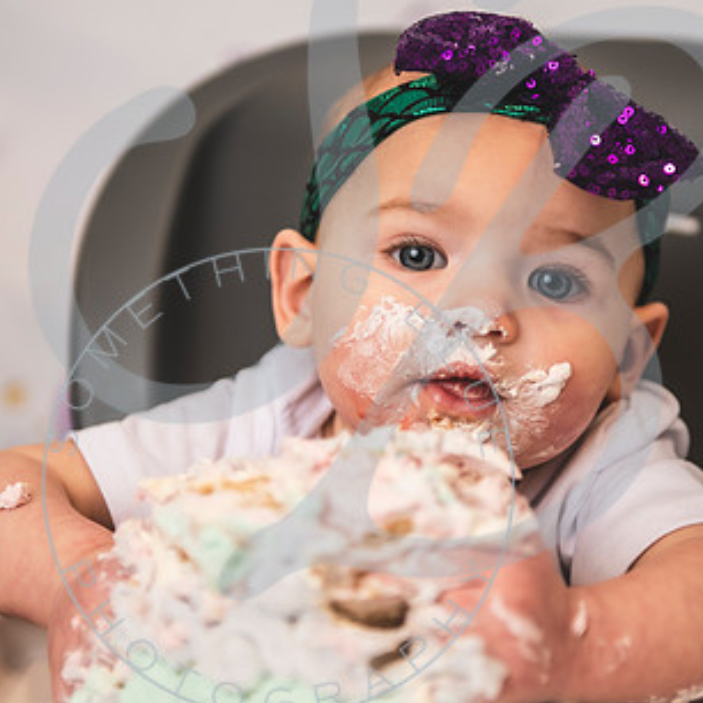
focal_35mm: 100
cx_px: 393
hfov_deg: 17.4
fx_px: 2298
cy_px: 291
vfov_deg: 17.4
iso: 250
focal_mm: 62
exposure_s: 1/160
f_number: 2.8
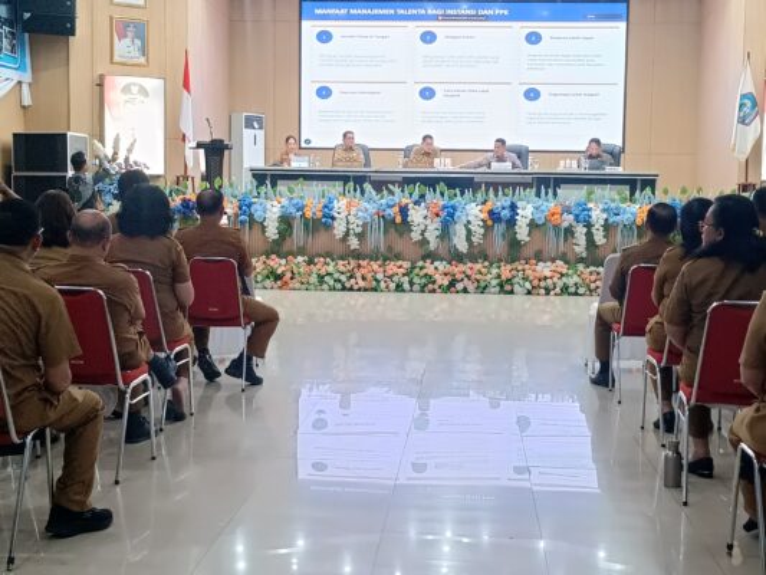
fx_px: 1173
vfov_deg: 27.5
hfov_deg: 36.2
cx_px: 383
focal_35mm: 53
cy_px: 288
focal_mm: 4.7
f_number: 1.7
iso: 1600
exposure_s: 1/25
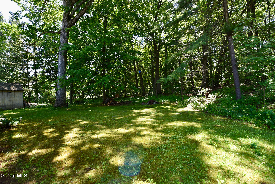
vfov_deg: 81.3
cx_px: 138
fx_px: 107
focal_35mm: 14
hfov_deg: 104.2
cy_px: 92
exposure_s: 1/200
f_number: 7.1
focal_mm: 14
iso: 800
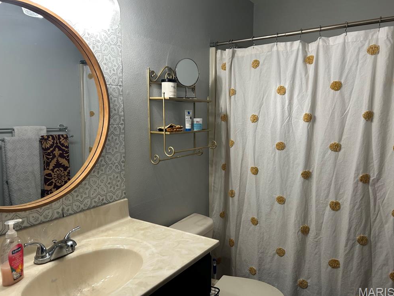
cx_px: 194
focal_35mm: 27
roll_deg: +0.1
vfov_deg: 51.4
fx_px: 307
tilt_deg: -6.3
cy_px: 147
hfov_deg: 65.3
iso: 125
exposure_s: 1/120
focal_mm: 5.7
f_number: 1.5
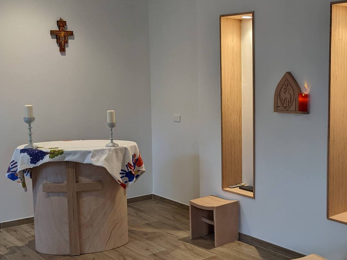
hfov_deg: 36.6
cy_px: 137
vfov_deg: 29.1
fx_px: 501
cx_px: 287
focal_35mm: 50
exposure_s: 1/49.9
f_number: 1.73
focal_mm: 4.38
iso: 44
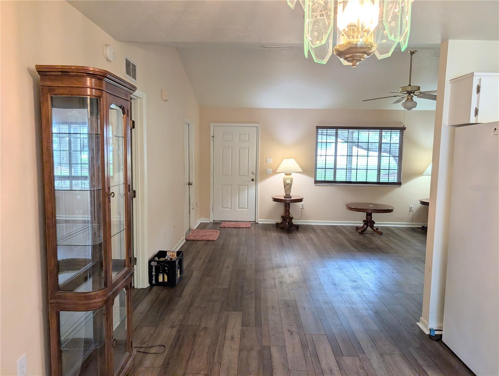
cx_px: 250
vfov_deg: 56.9
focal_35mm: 24
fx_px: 346
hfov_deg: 71.5
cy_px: 188
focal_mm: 6.9
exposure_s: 1/120
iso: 140
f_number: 1.68
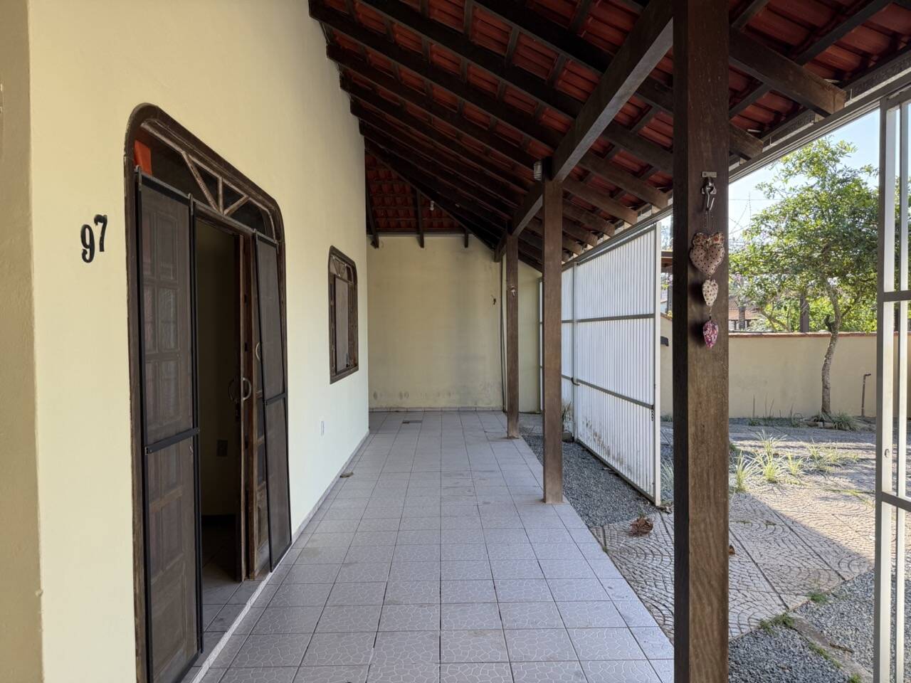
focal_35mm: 24
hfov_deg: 71.6
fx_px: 632
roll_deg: +0.3
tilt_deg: -0.3
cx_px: 456
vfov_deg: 56.8
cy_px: 342
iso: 80
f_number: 1.78
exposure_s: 1/497
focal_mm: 6.76
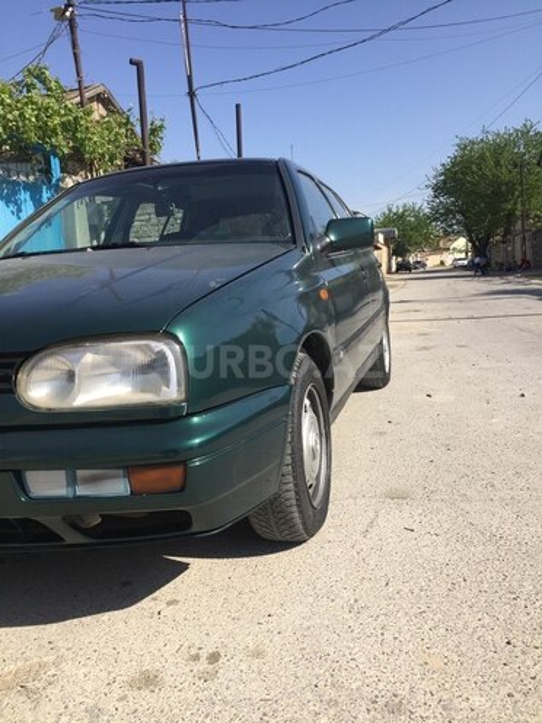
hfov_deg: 48.2
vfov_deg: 61.7
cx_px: 271
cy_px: 362
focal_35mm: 29
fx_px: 605
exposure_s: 1/1721
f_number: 2.2
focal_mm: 4.15
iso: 32
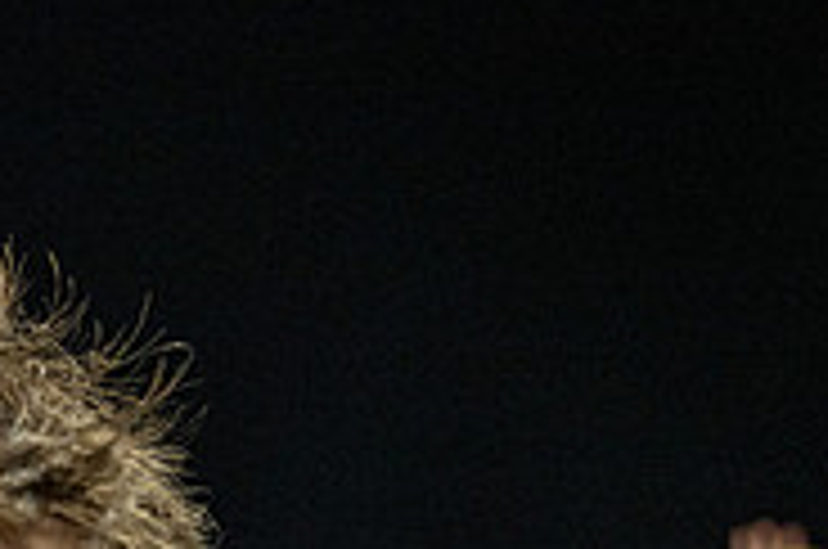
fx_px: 1814
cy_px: 853
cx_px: -252
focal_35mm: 79
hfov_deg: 22.9
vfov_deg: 15.7
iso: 2000
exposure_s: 1/500
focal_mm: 25
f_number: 3.2
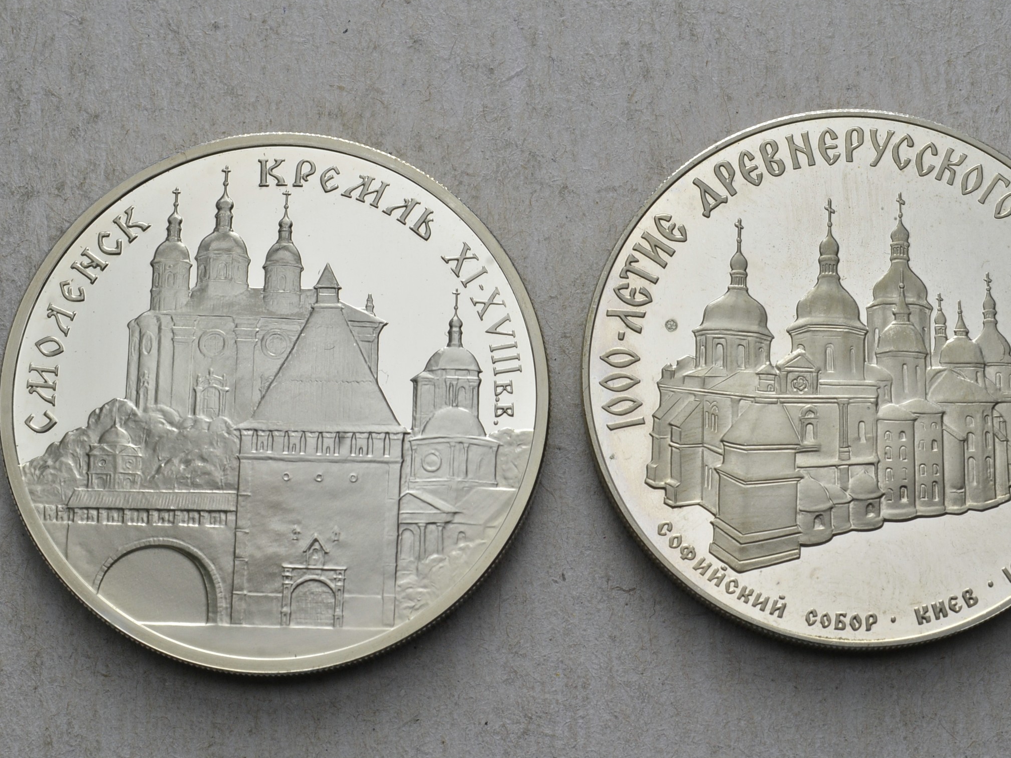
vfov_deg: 16.8
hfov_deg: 22.2
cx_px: 561
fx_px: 2570
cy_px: 387
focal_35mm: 88
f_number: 14
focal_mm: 50
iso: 400
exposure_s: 1/250
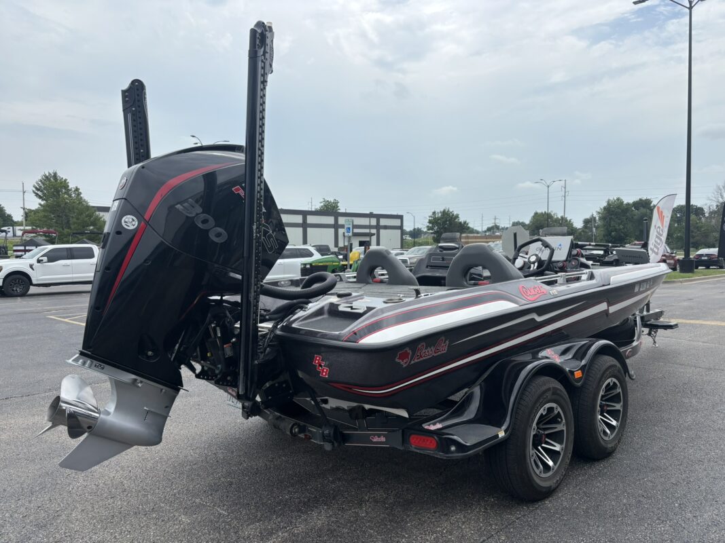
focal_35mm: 26
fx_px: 544
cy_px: 272
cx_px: 362
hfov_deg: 67.3
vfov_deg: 53.1
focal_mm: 5.96
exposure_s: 1/4630
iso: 50
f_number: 1.6
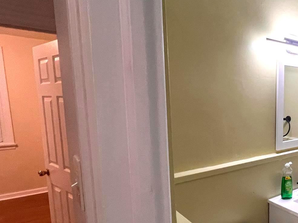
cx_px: 271
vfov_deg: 51.1
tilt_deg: -8.9
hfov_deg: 56.0
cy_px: 132
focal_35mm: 27
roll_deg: -1.1
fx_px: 232
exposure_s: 1/120
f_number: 1.8
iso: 200
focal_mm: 1.57
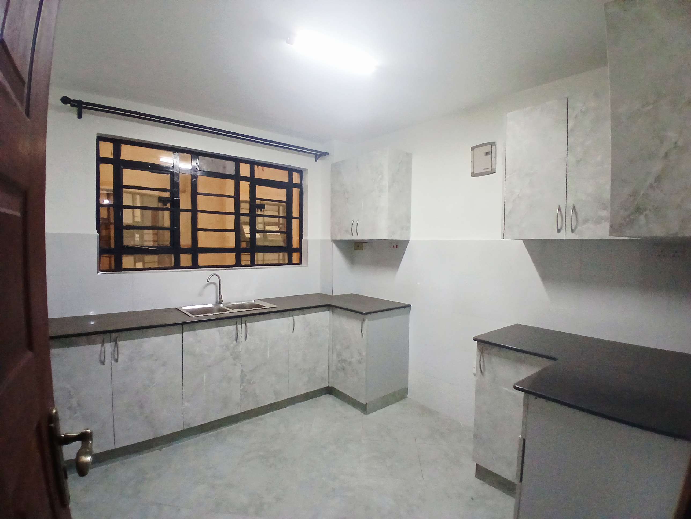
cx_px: 346
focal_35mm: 17
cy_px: 260
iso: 160
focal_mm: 1.4
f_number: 2.2
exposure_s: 1/33.3
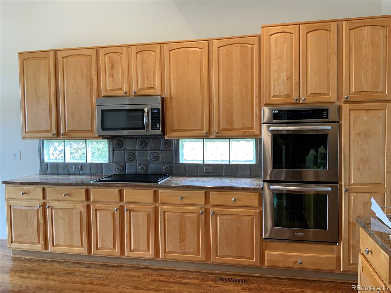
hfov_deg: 61.7
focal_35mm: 29
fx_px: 328
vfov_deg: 48.2
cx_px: 196
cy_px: 146
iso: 80
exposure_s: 1/60
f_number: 1.8
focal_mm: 3
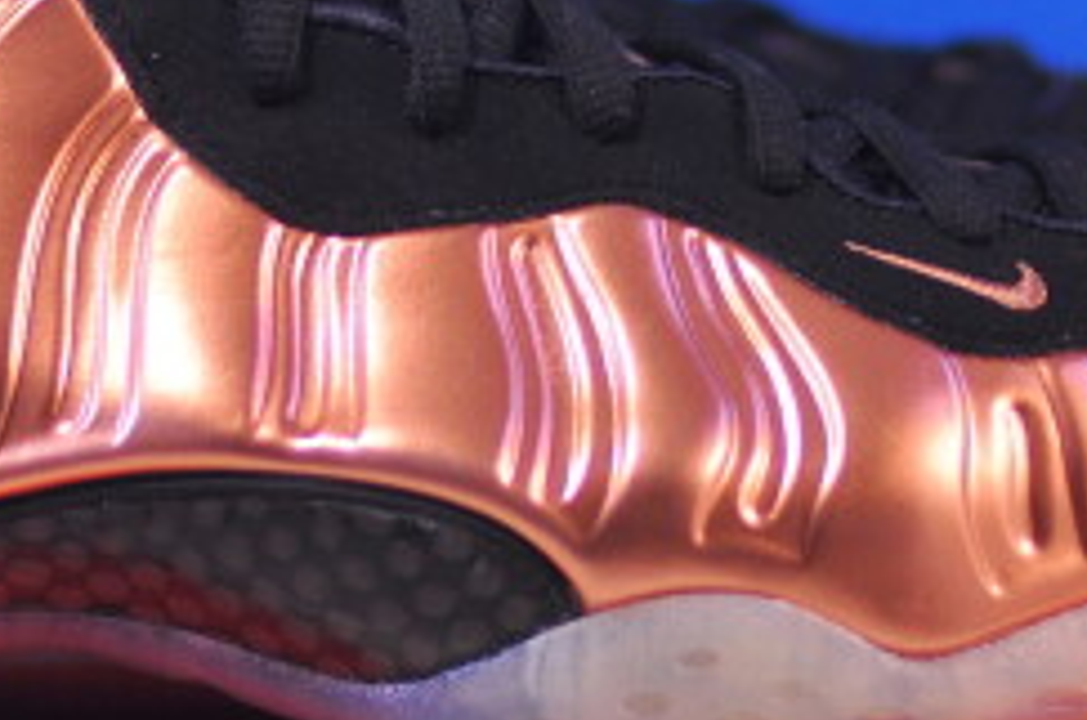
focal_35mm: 247
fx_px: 7443
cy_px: -190
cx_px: 224
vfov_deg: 5.5
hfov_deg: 8.3
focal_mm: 50
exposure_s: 1/320
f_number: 2.2
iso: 250
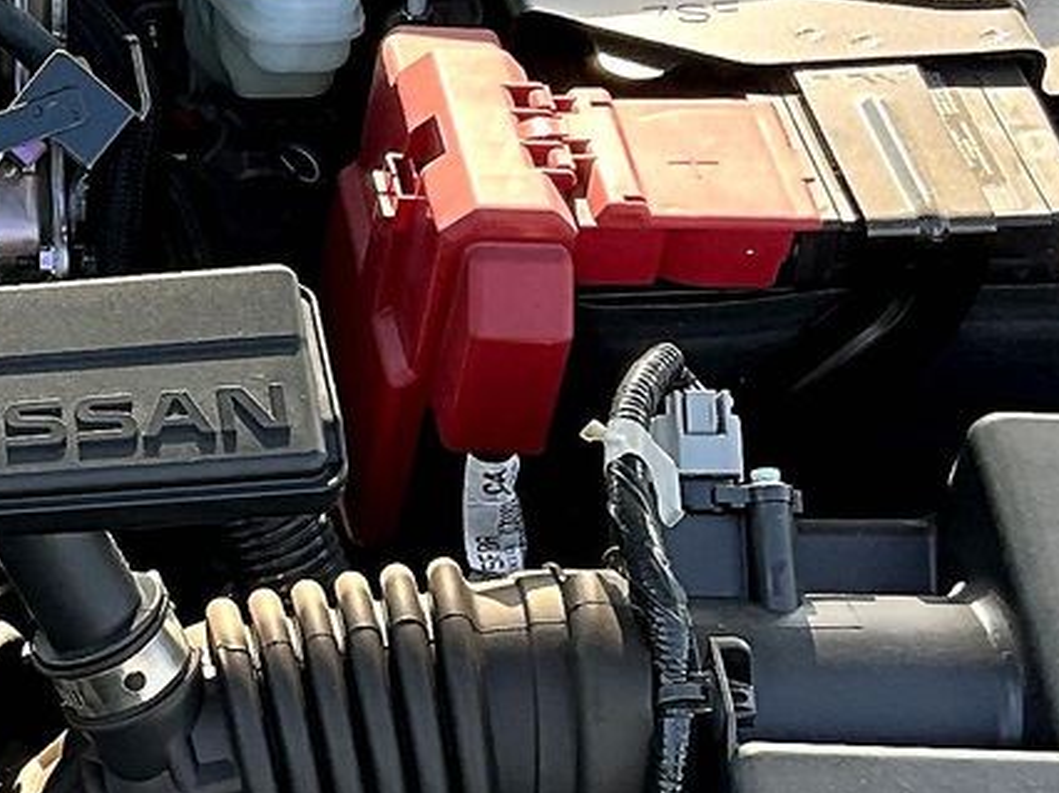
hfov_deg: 17.2
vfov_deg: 13.6
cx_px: -236
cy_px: 348
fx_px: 3333
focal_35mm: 109
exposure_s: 1/200
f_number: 1.8
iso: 25
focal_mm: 3
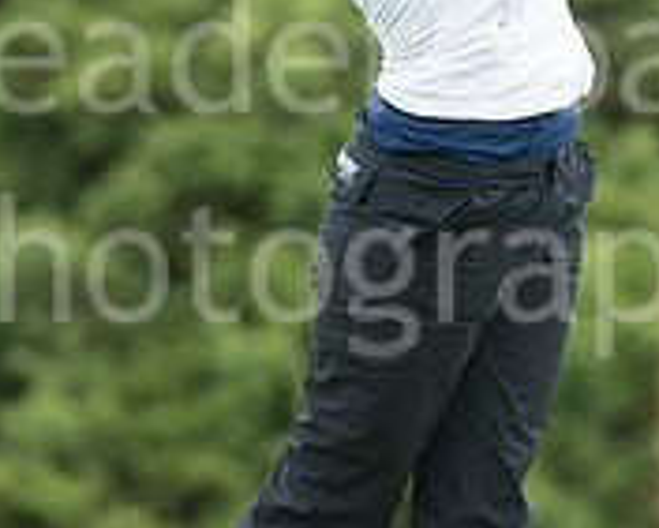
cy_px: 86
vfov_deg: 1.7
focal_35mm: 929
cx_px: 386
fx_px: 18129
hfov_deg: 2.1
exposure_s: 1/1250
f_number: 4
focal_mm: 300
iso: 800
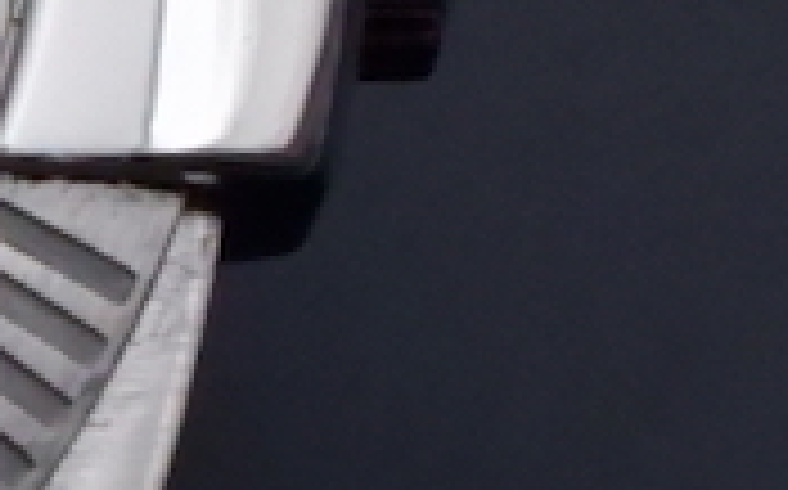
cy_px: -52
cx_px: -1045
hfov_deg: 3.6
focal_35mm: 569
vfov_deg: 2.3
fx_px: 12208
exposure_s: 1/4000
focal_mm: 48.4
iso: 6400
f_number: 9
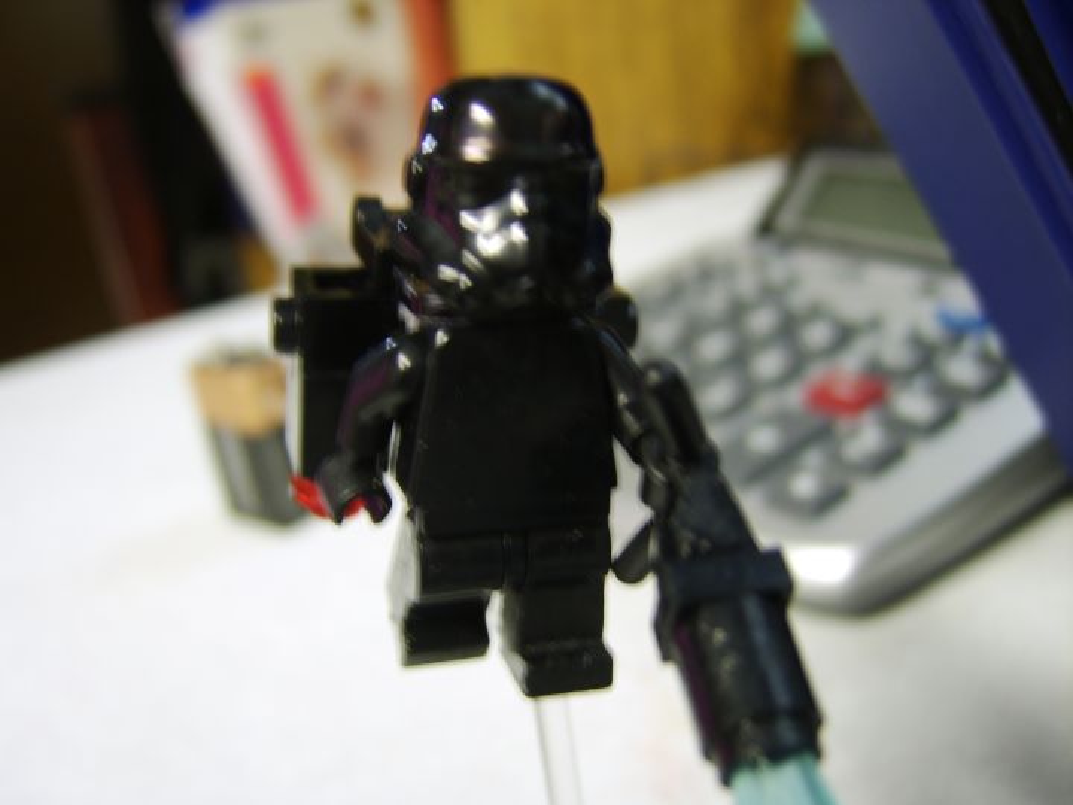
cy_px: 402
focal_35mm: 31
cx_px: 536
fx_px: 961
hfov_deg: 58.4
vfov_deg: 45.4
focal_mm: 8.13
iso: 71
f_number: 2.7
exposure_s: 1/3
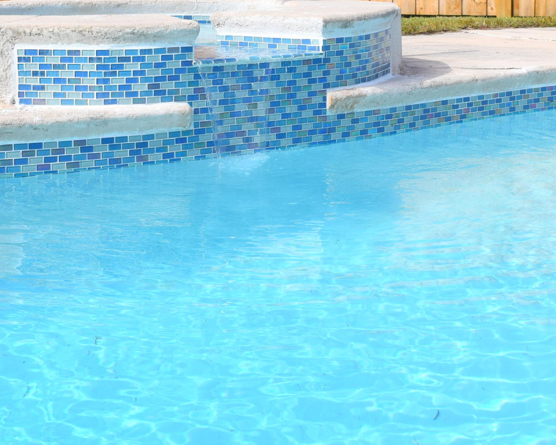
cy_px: 52
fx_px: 1202
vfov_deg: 20.6
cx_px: 386
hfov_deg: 25.9
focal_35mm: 73
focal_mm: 24
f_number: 10
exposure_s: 1/400
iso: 200
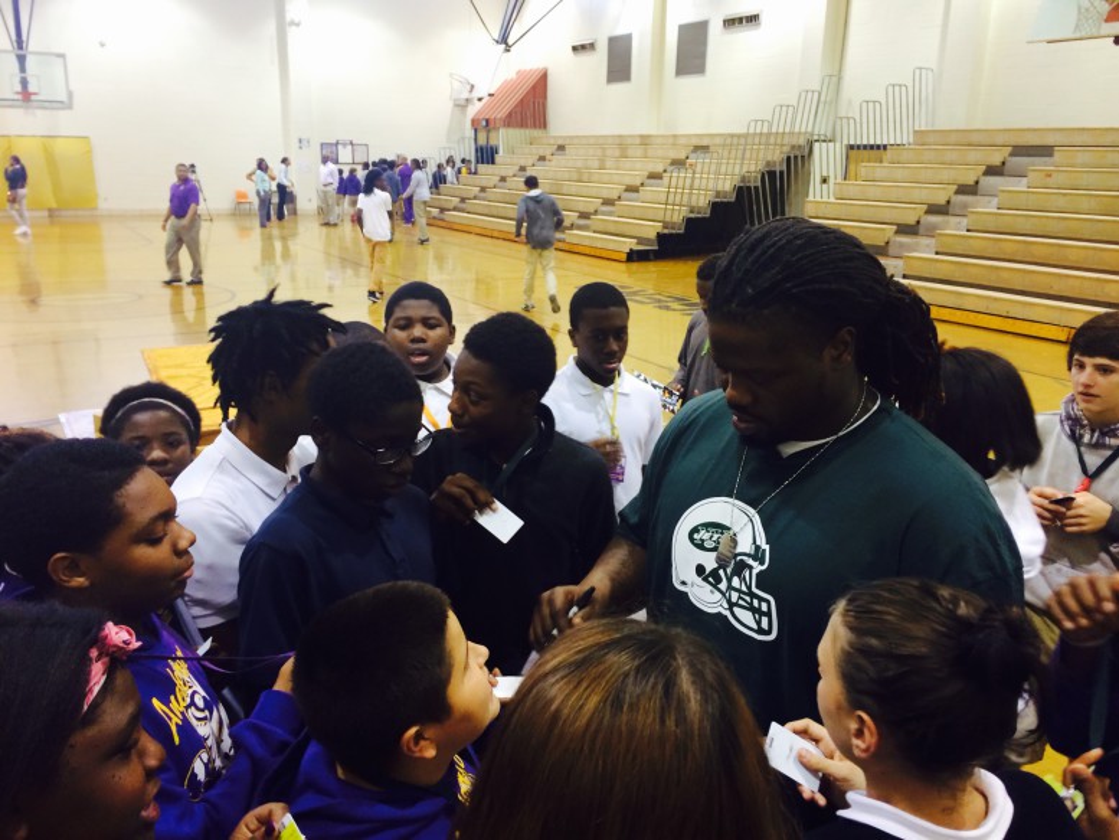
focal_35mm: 30
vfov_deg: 46.8
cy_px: 420
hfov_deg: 60.0
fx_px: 970
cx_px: 560
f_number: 2.2
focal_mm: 4.12
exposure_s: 1/30
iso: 100
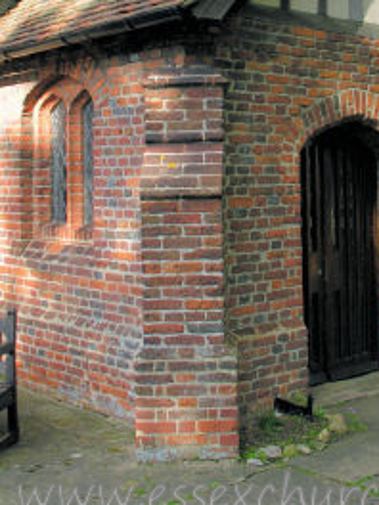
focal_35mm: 61
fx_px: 890
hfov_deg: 23.9
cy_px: 103
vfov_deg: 30.9
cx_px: 254
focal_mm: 8.9
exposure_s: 1/108
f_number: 4
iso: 50
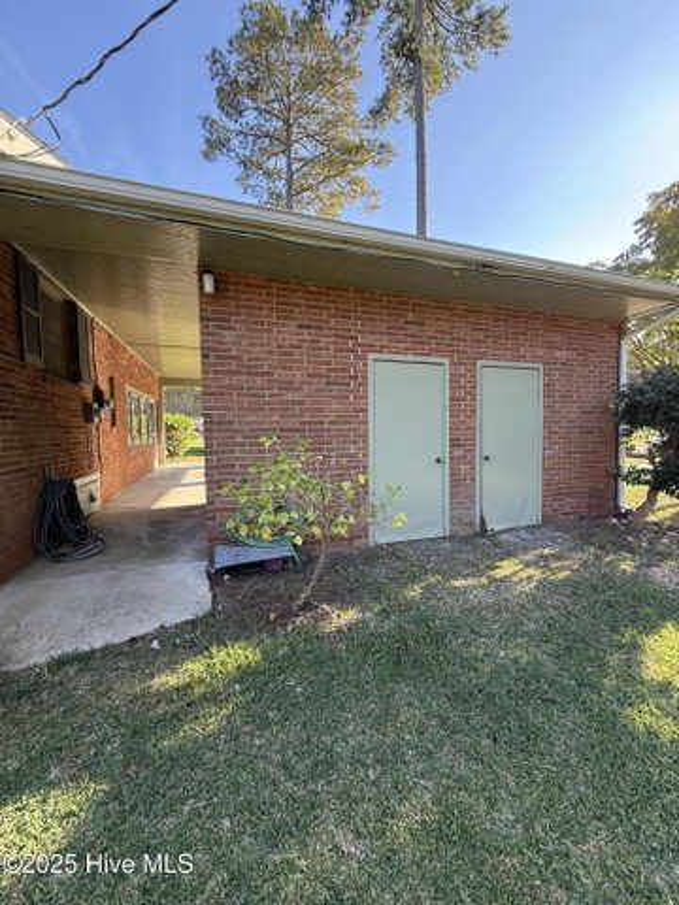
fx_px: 366
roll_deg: +1.0
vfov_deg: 102.1
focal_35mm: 14
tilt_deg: -2.1
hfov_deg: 85.7
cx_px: 340
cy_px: 452
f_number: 2.2
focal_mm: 2.22
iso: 64
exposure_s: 1/135
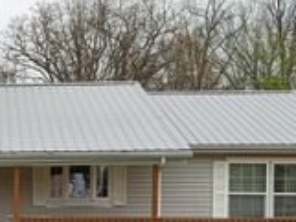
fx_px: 744
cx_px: -53
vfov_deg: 16.5
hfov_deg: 21.0
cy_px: 247
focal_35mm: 87
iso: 100
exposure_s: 1/332
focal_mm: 3.71
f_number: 2.2
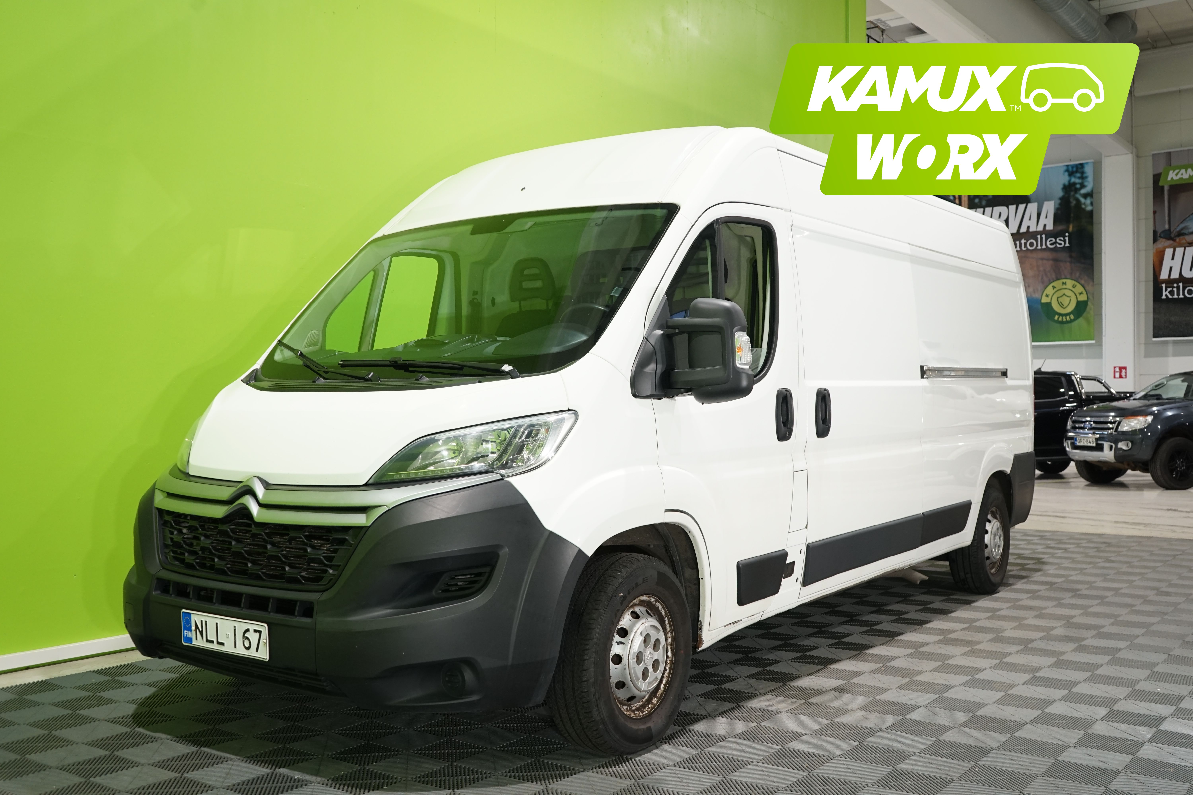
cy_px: 398
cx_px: 596
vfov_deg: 40.0
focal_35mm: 33
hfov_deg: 57.2
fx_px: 1093
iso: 800
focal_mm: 33
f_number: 5.6
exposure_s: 1/30
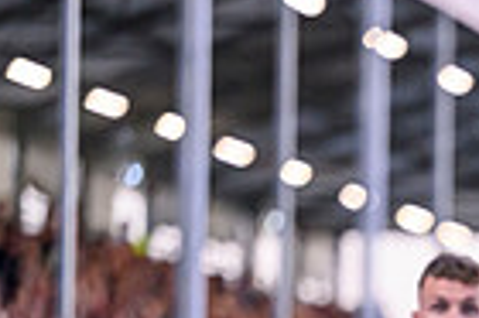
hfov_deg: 3.6
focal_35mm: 561
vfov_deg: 2.4
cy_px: 610
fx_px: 7456
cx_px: 941
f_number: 3.2
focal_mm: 135
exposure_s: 1/1250
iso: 4000
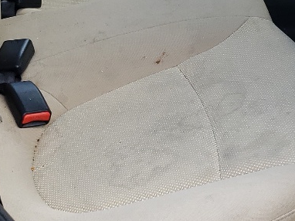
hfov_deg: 18.0
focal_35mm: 109
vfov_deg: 13.6
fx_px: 928
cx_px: 127
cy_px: 83
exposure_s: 1/400
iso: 50
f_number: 1.5
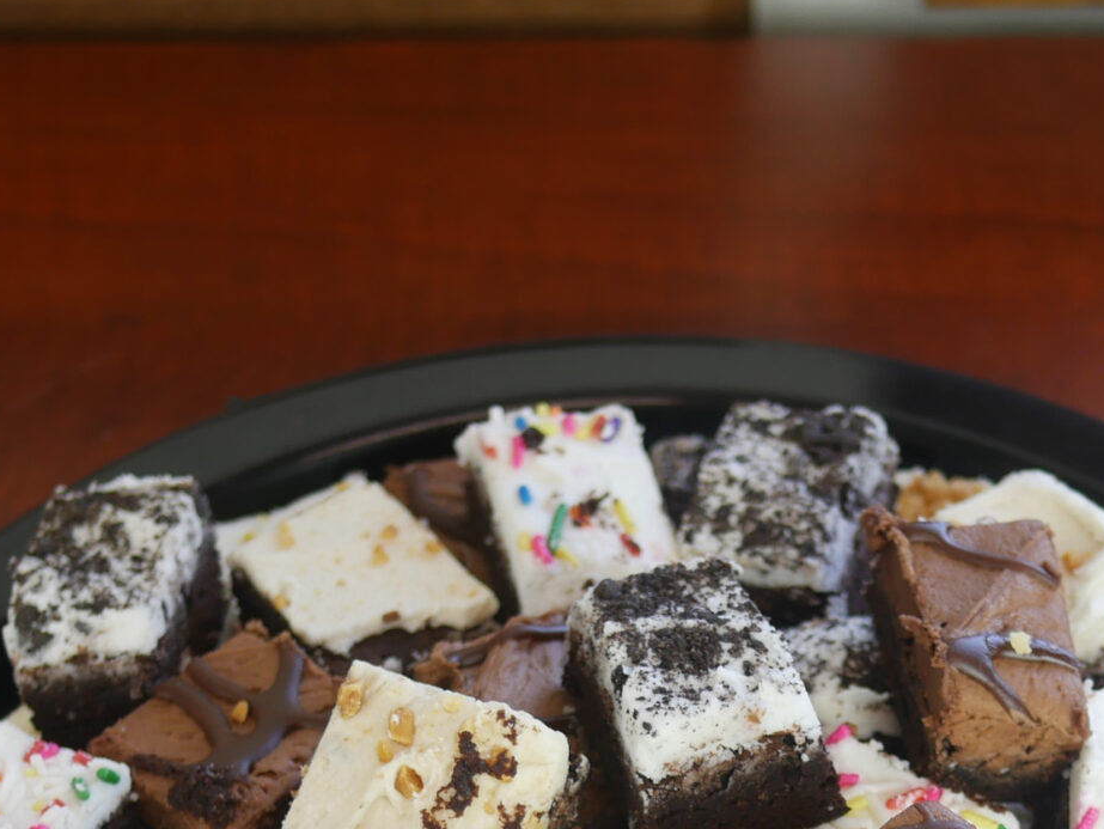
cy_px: 955
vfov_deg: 13.1
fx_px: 3541
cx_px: 677
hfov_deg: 17.7
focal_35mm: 111
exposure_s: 1/200
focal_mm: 20
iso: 200
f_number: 2.2
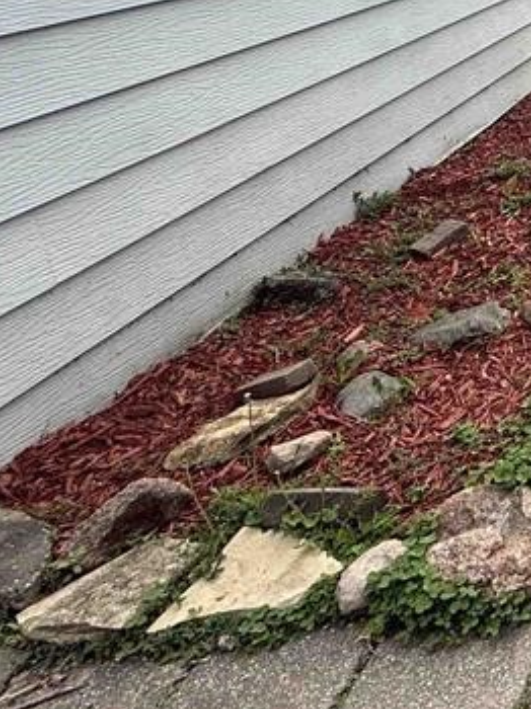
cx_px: 920
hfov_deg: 22.8
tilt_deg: -10.9
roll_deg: -0.8
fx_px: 840
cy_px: 26
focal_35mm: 41
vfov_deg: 40.9
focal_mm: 2.22
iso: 64
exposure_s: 1/564
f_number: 2.2
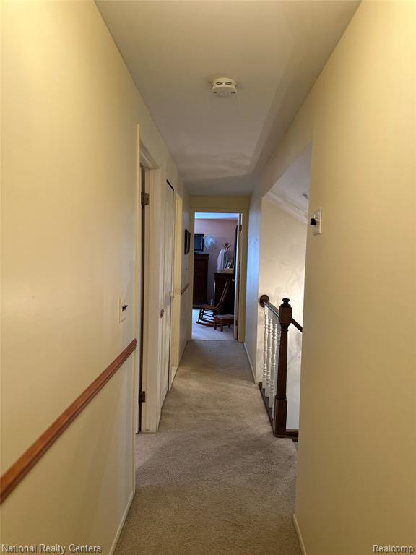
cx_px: 208
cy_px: 278
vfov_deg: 71.6
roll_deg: -3.3
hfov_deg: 56.8
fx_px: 385
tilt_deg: -4.3
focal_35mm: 24
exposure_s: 1/60
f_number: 1.78
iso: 160
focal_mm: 6.86
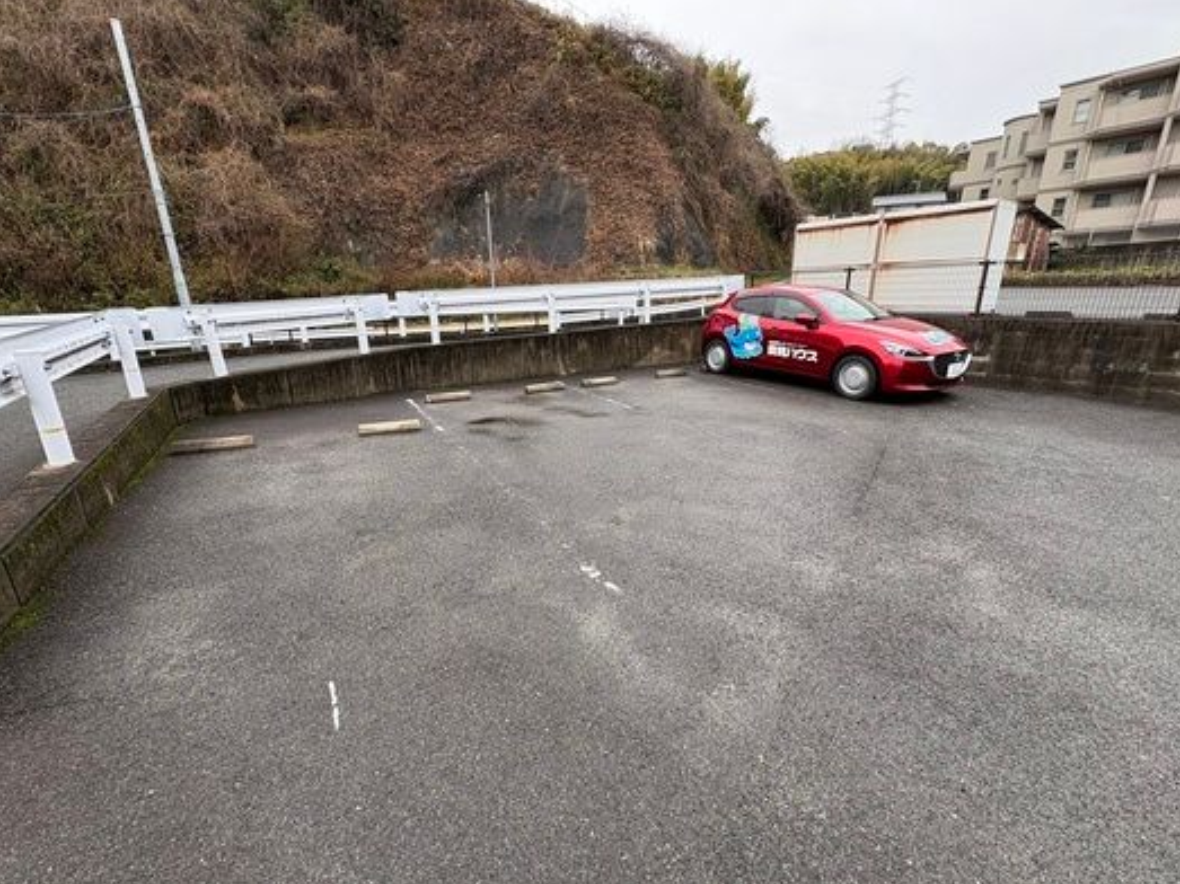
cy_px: 451
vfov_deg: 81.7
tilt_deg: -17.2
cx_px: 593
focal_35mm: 15
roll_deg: +0.4
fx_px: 511
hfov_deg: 98.2
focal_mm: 2.22
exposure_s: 1/230
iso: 40
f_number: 2.2
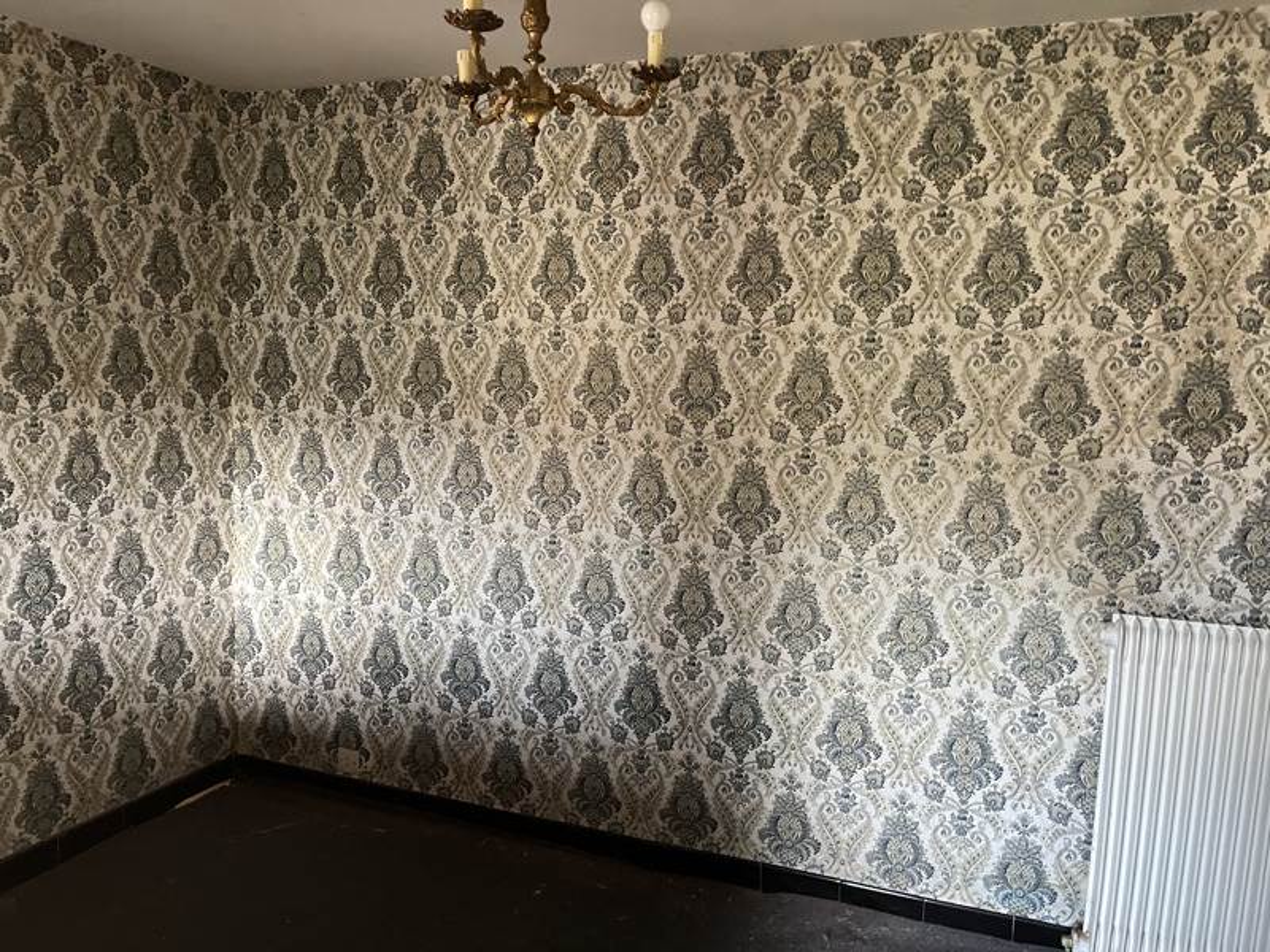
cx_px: 635
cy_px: 476
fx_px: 954
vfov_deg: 53.1
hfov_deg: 67.3
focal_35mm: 26
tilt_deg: -4.4
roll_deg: -2.2
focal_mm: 5.1
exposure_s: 1/60
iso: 400
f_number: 1.6
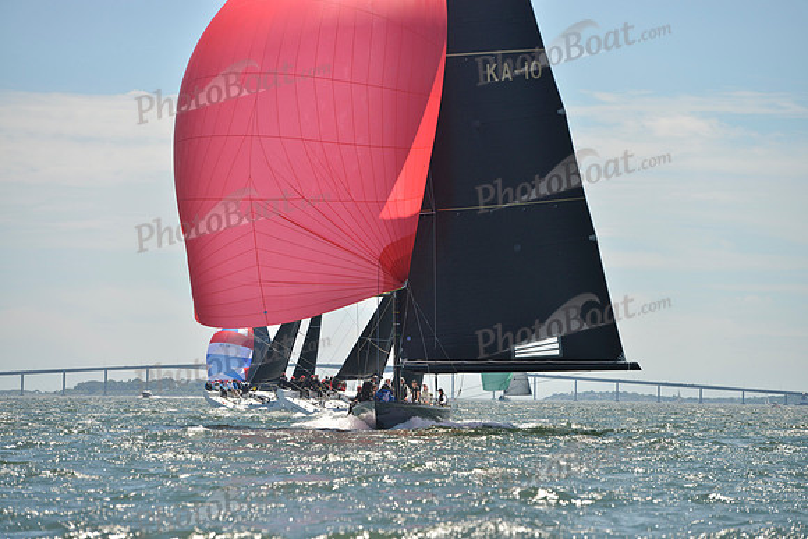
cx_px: 404
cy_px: 270
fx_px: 3704
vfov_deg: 8.3
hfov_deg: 12.4
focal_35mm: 165
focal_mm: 165
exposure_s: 1/2000
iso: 280
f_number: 5.6
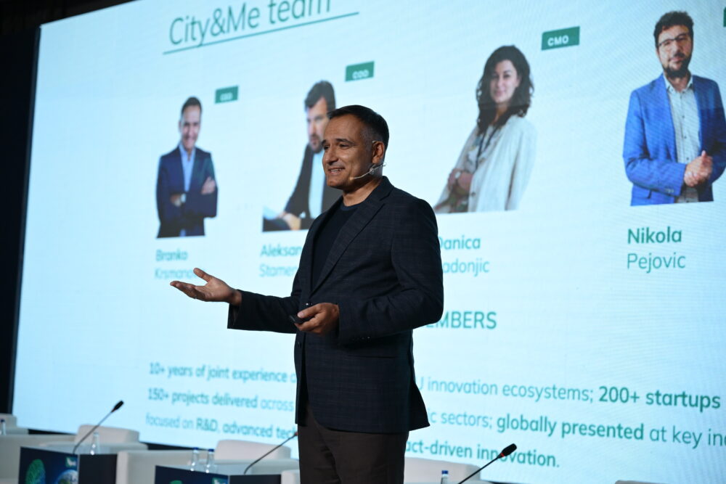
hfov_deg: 28.8
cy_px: 242
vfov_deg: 19.5
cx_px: 363
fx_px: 1412
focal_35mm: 70
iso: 640
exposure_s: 1/400
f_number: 2.8
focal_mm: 70
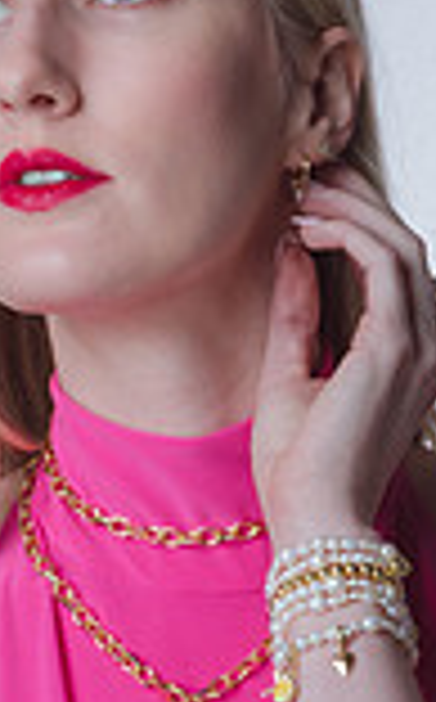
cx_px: 85
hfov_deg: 4.2
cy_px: 518
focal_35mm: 309
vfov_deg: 6.8
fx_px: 5896
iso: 400
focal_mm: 105
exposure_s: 1/250
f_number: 32
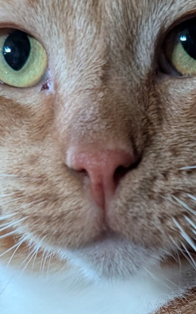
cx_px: 120
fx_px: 282
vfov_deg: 57.6
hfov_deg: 38.1
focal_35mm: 33
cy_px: 122
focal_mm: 6.9
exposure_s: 1/86.6
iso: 1189
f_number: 1.68
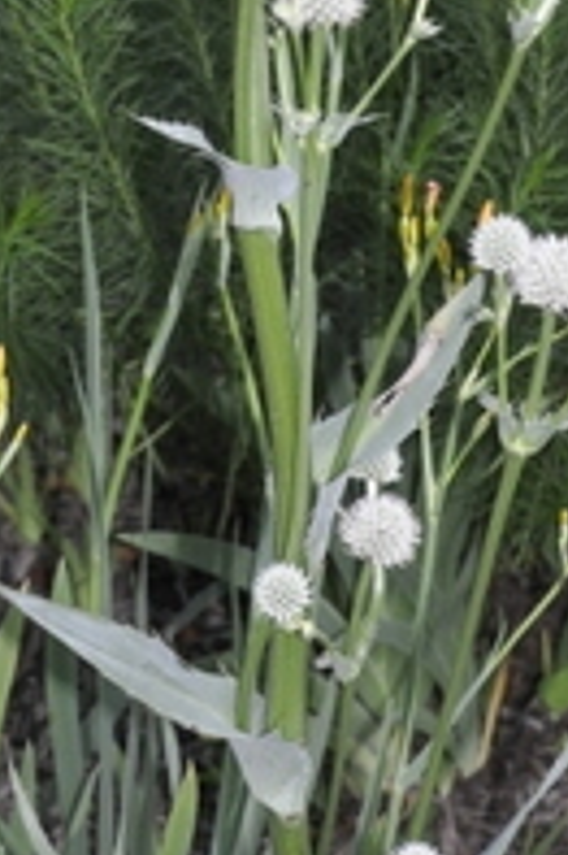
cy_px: 39
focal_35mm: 134
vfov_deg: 15.1
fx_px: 3177
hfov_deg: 10.2
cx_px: 143
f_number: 3.8
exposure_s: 1/60
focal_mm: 22
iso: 800
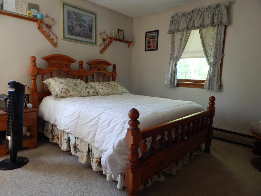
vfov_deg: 61.1
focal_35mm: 22
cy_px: 98
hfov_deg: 76.4
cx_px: 130
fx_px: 166
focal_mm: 4
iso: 250
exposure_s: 1/30
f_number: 3
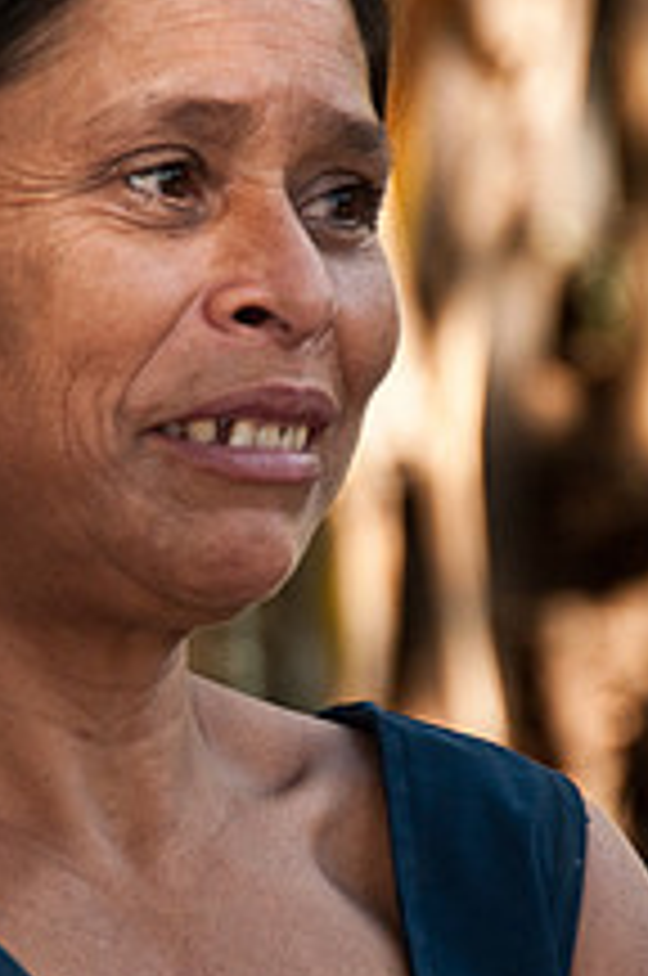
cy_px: 648
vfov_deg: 3.3
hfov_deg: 2.2
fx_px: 16819
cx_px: 182
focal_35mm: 621
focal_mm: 200
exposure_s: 1/250
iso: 400
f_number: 5.6
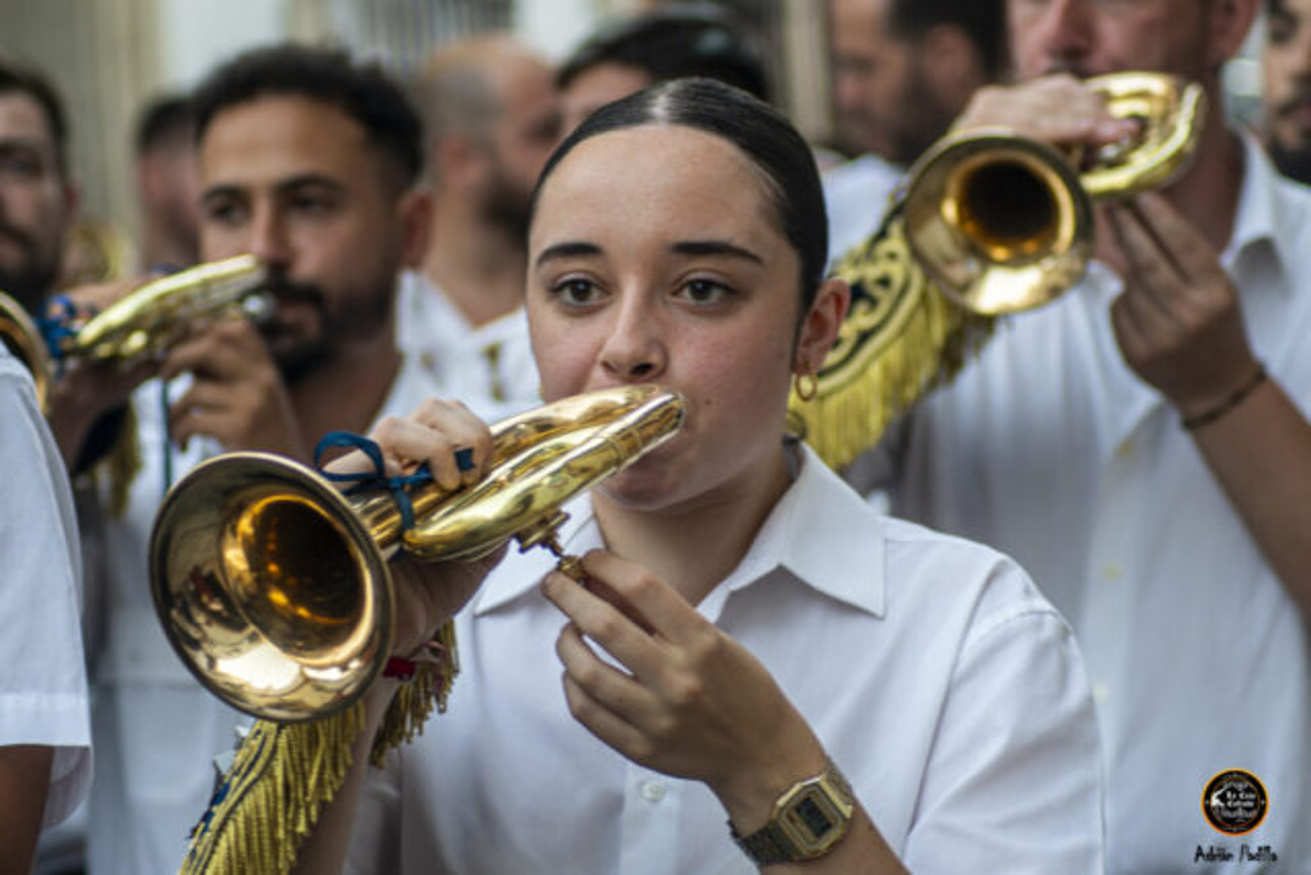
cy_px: 438
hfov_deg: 16.1
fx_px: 4626
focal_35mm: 127
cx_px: 656
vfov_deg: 10.8
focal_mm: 85
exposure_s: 1/100
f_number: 4
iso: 1000
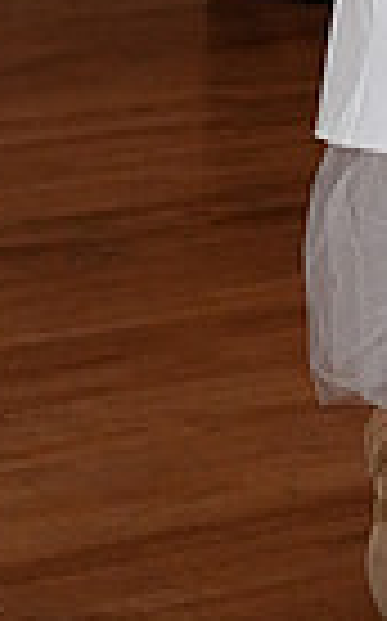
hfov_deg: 5.3
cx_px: 623
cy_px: -346
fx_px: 4143
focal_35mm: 245
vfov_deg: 8.4
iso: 5000
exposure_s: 1/160
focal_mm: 57
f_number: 4
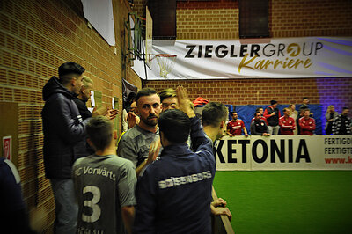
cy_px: 117
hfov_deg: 29.9
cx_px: 176
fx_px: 659
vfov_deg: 20.1
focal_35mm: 68
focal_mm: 45
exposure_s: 1/15
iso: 1600
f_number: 4.8
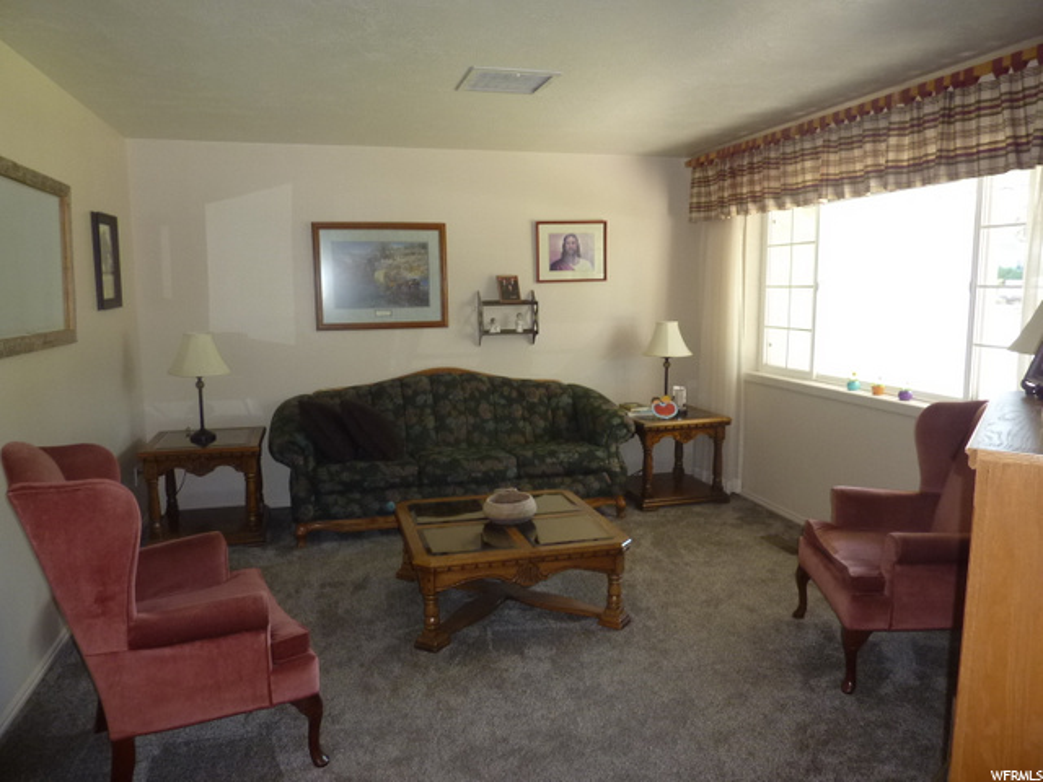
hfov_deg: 69.4
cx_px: 522
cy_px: 391
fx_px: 753
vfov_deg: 54.9
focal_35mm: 25
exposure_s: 1/30
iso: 200
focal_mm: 4.1
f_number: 3.3
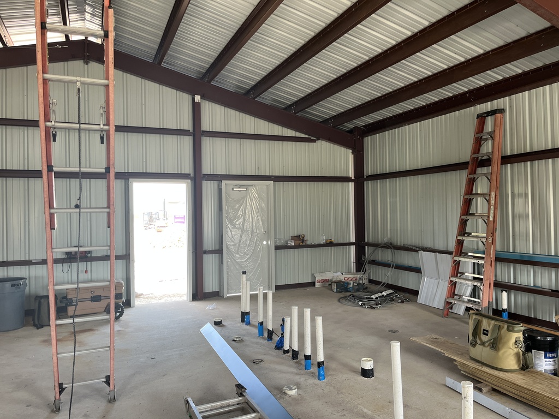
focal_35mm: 26
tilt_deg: +0.1
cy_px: 210
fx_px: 420
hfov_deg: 67.3
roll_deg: +0.7
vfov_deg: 53.1
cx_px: 280
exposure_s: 1/121
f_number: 1.6
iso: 80
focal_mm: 5.1
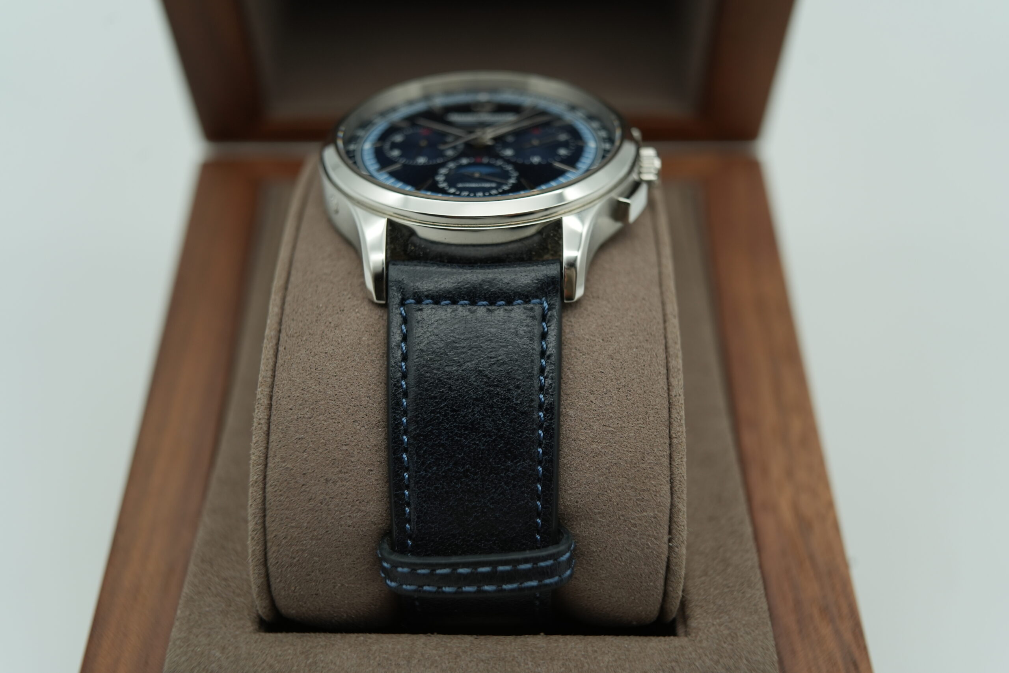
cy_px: 336
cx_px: 504
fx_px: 981
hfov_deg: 54.4
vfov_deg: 37.9
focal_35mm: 35
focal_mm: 35
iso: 400
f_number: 5
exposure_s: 1/250
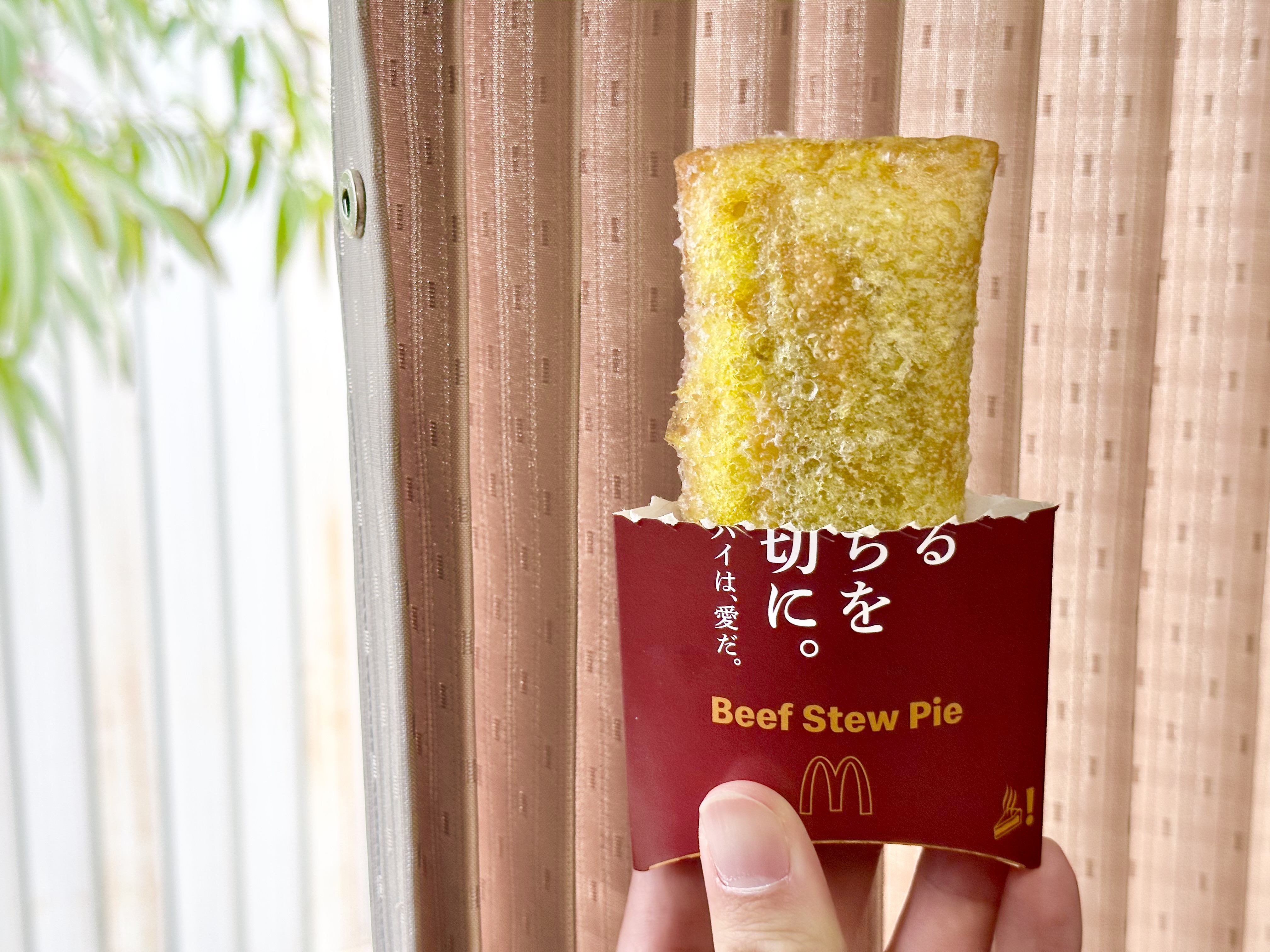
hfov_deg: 39.7
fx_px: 1761
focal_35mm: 48
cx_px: 635
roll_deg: +0.6
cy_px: 476
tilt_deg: -10.8
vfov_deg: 30.3
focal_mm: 6.86
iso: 80
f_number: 1.78
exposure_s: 1/143
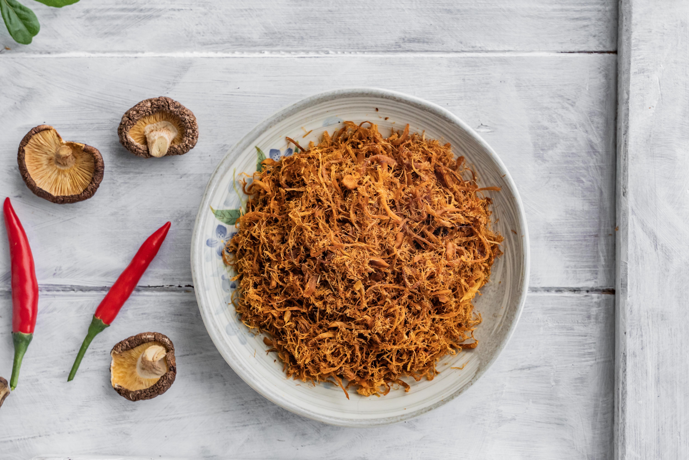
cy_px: 230
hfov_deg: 27.7
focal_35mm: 73
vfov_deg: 18.7
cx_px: 344
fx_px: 1398
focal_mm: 48.7
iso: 800
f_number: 6.3
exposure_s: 1/60
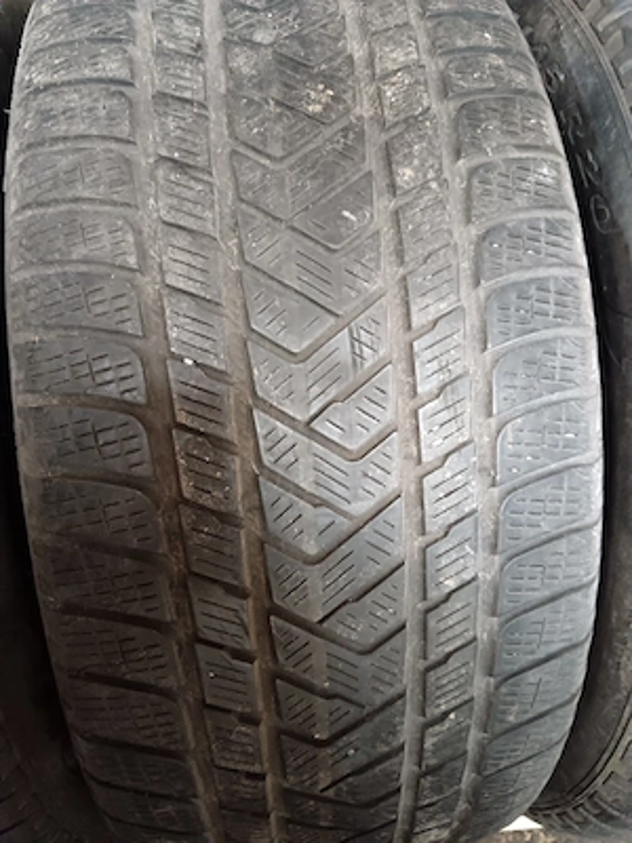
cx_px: 316
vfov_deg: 65.3
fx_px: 657
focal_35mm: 27
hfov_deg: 51.4
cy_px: 422
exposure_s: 1/30
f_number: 1.9
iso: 5845
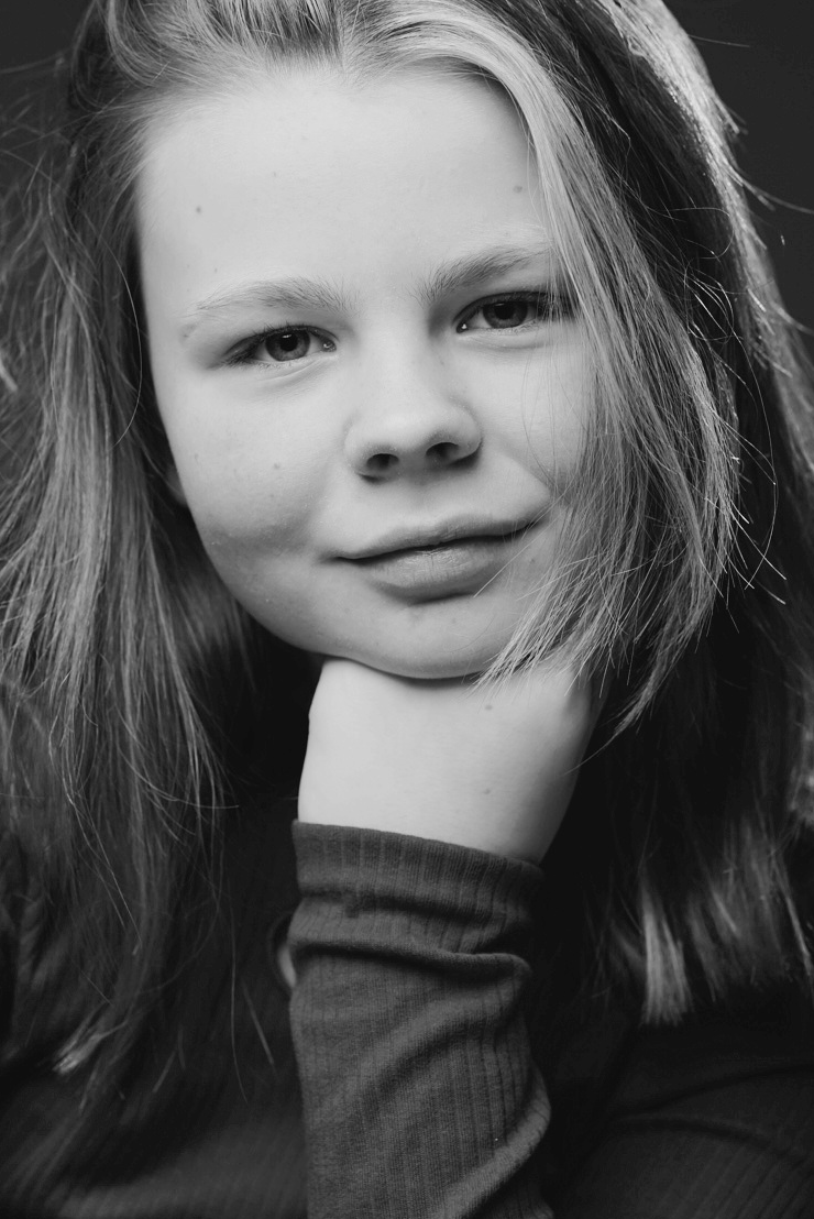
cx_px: 331
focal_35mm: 124
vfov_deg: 16.5
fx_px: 4200
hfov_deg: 11.1
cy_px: 529
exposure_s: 1/161
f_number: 4
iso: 100
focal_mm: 85
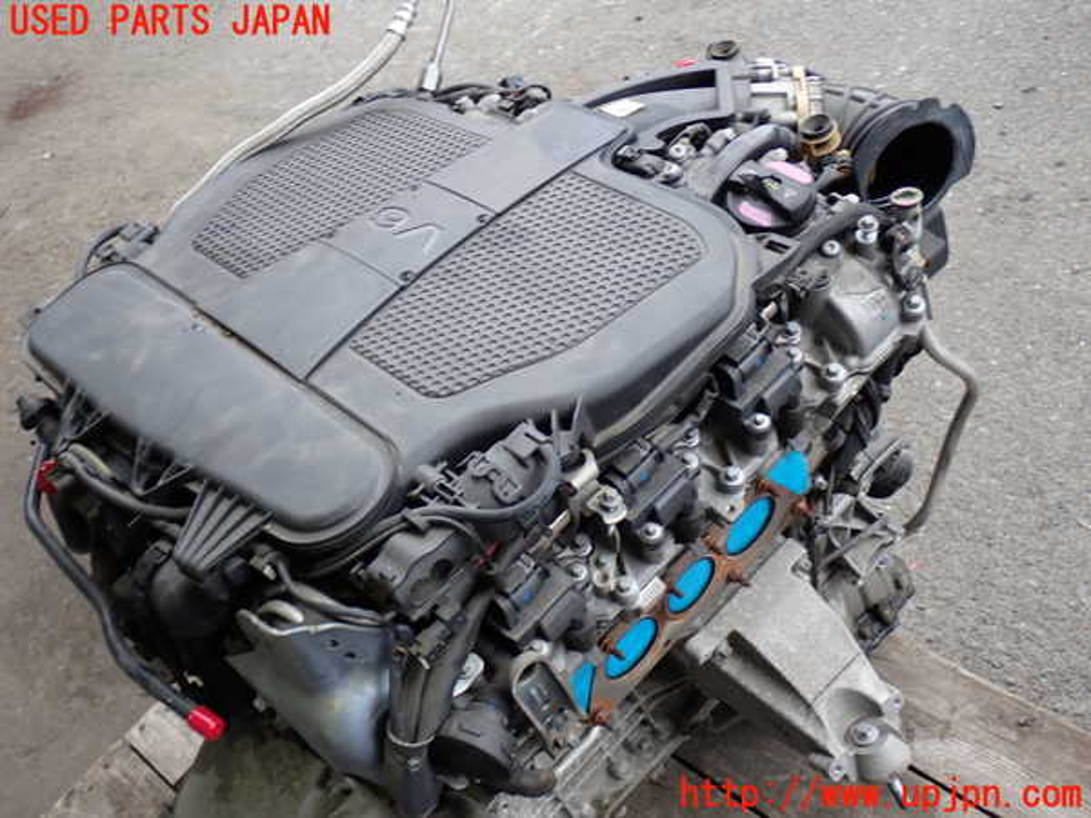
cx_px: 546
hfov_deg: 42.9
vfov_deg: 32.9
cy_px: 409
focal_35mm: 44
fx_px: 1387
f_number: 2.9
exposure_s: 1/50
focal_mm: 7.84
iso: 200
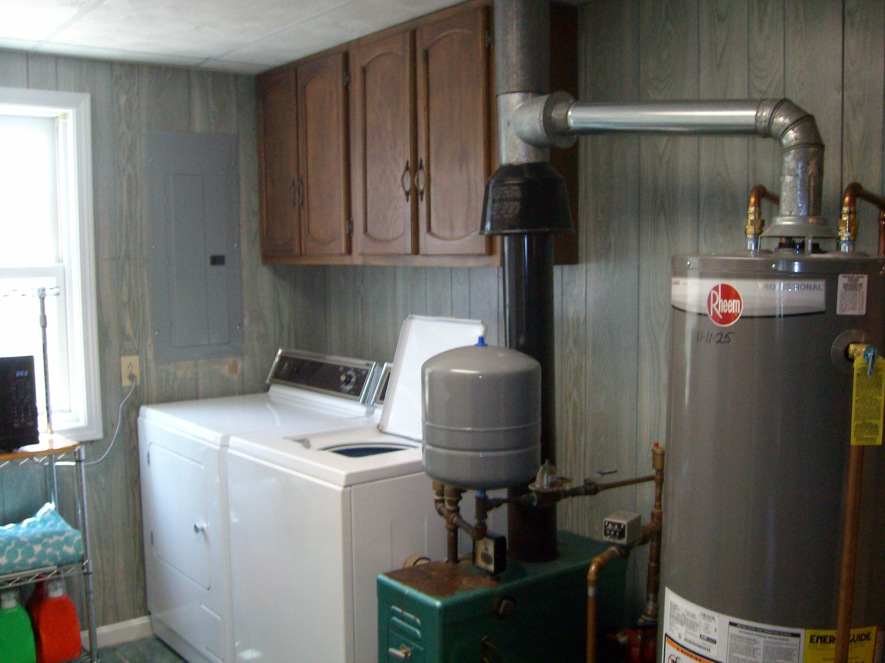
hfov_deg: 52.6
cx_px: 442
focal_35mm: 35
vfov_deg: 40.7
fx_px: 895
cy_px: 332
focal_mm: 5.8
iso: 200
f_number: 2.8
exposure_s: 1/40
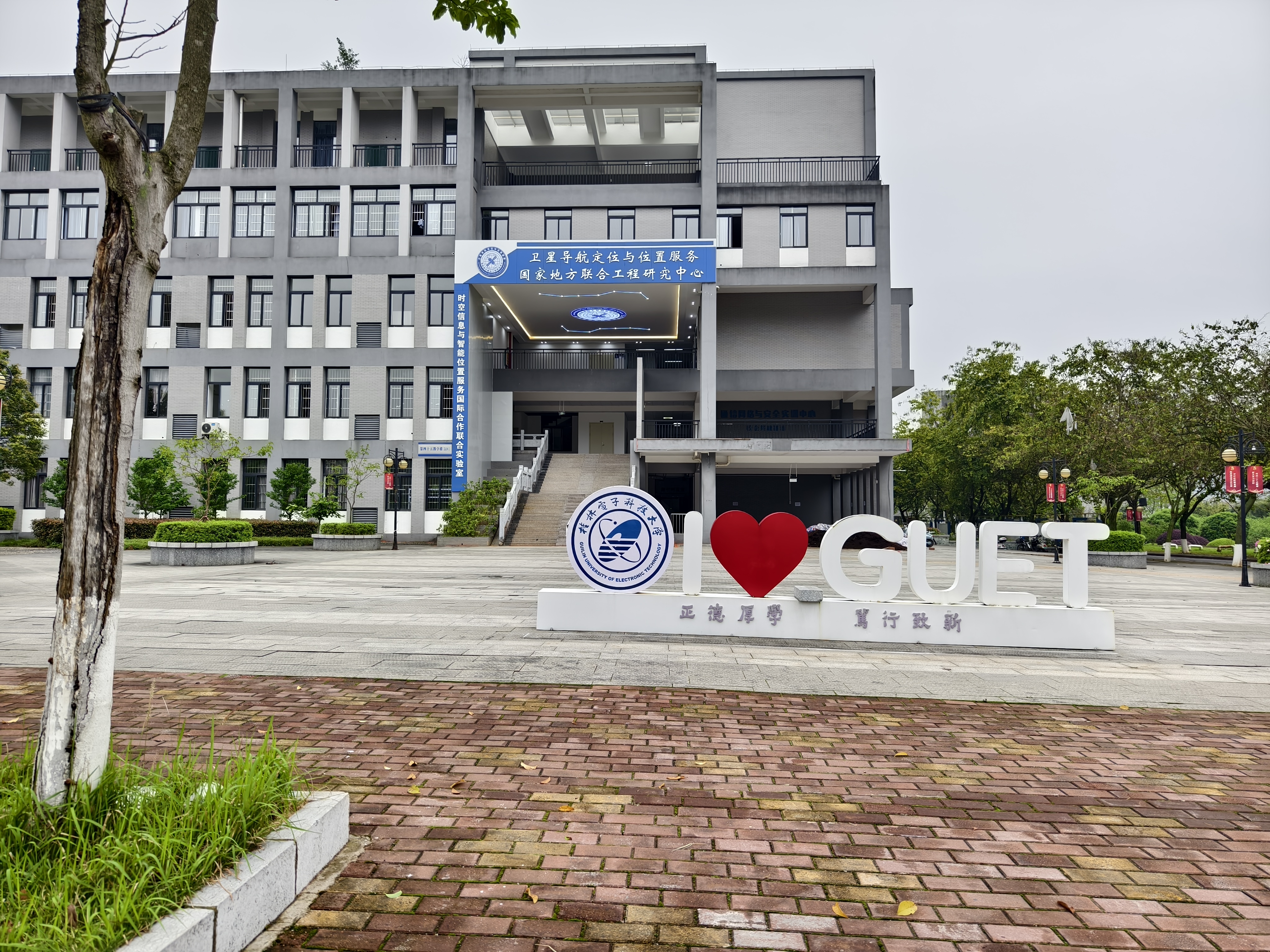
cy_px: 476
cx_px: 635
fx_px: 844
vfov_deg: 58.9
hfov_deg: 73.9
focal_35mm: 23
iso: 50
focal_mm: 8.67
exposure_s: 1/597
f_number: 1.75
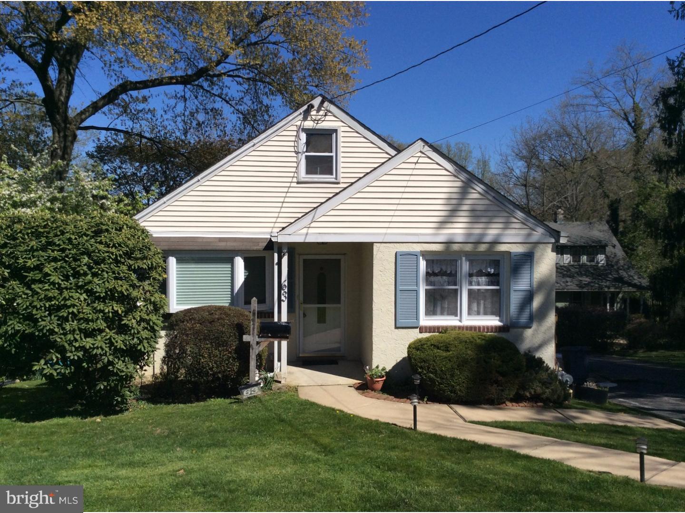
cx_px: 342
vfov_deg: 42.9
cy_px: 256
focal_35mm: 33
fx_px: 653
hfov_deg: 55.4
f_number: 2.4
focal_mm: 3.3
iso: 32
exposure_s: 1/2488
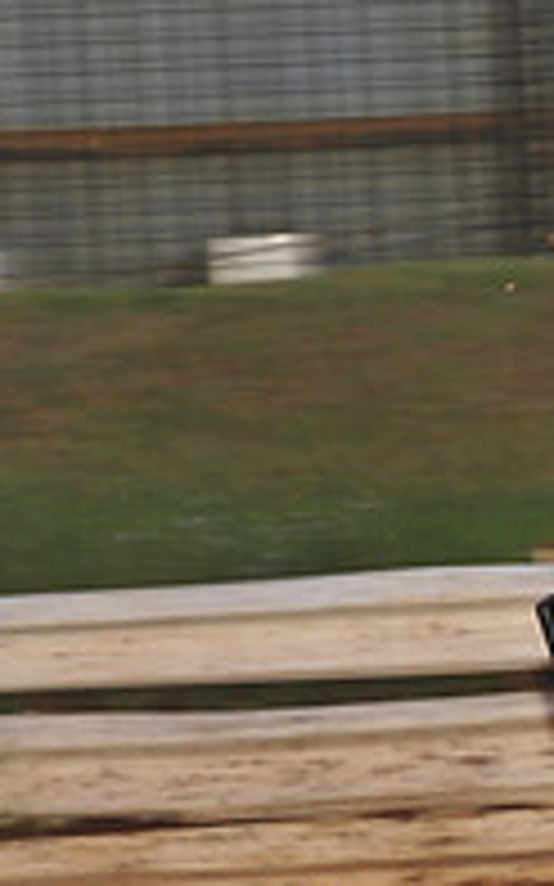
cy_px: 841
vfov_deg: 4.5
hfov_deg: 2.8
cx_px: 743
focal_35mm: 465
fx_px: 11241
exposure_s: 1/320
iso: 800
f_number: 6.3
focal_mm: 155
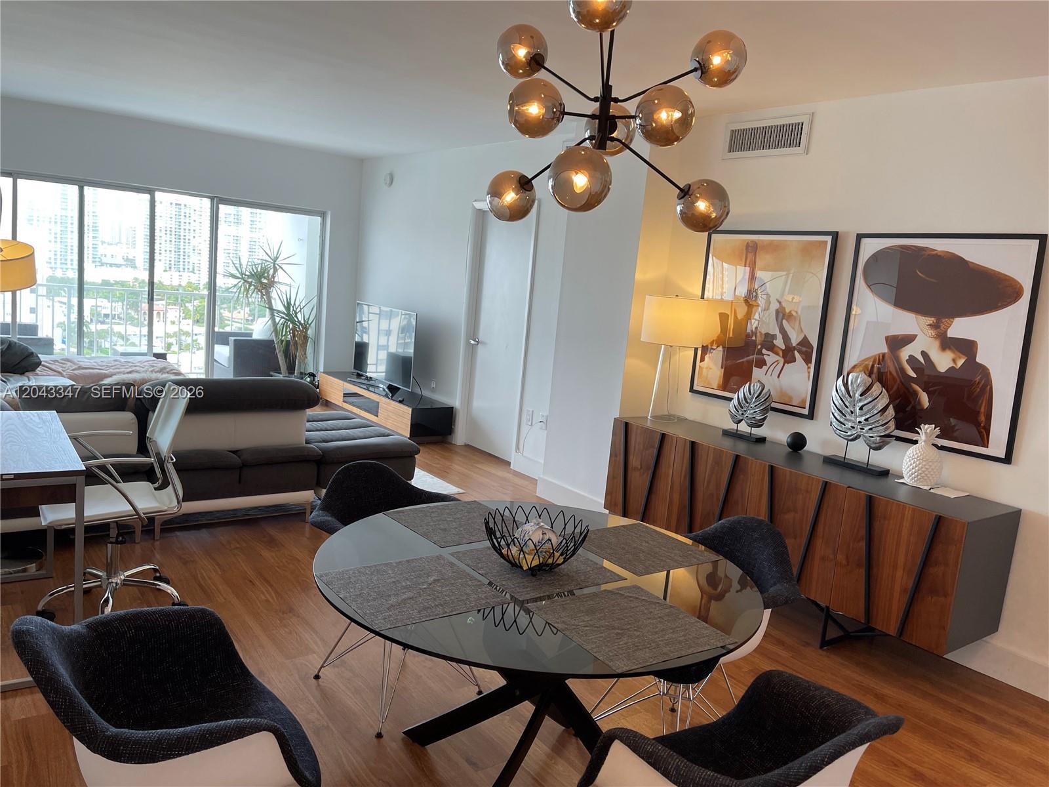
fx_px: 788
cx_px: 524
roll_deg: -5.2
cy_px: 394
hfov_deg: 67.3
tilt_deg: -9.2
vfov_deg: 53.1
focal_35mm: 26
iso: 50
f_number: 1.6
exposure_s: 1/120
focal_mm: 5.1
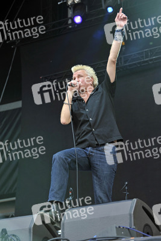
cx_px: 80
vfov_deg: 20.4
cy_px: 120
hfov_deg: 13.7
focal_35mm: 100
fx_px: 670
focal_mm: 100
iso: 400
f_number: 5.6
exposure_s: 1/200
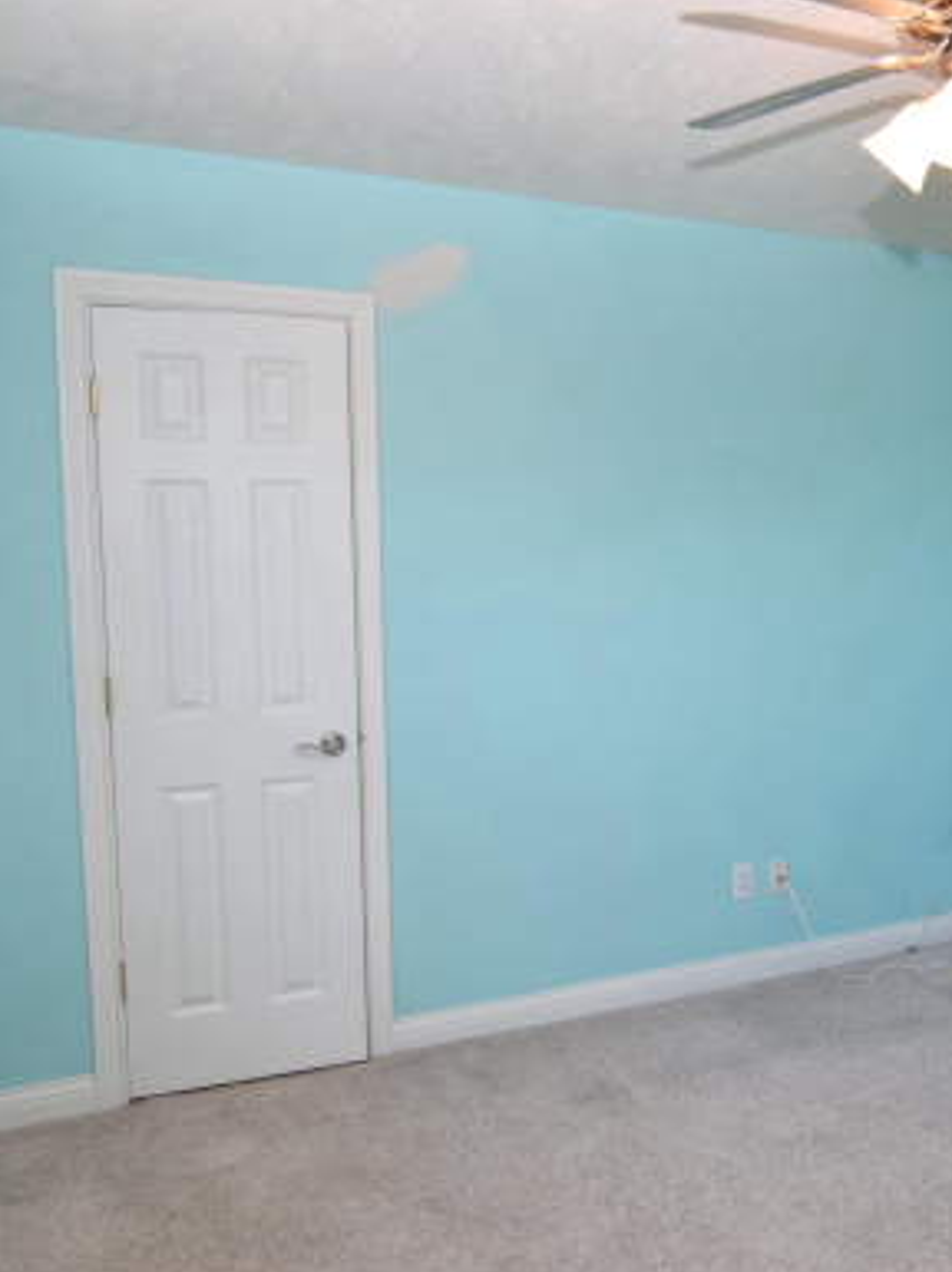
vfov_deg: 58.5
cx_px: 681
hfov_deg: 44.3
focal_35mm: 31
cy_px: 631
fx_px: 1136
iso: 500
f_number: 5.6
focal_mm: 11
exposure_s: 1/125
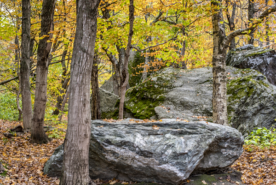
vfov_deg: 27.0
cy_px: 92
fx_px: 384
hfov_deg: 39.6
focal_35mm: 50
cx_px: 138
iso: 100
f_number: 4.5
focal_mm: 50
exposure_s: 1/40
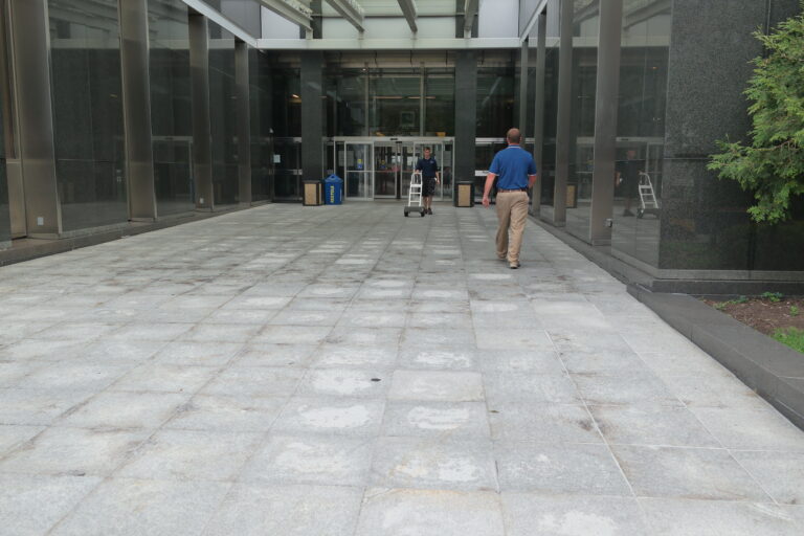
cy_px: 268
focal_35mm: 30
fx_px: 670
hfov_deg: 61.9
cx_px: 402
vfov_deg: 43.6
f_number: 4.5
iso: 100
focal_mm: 20
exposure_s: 1/160
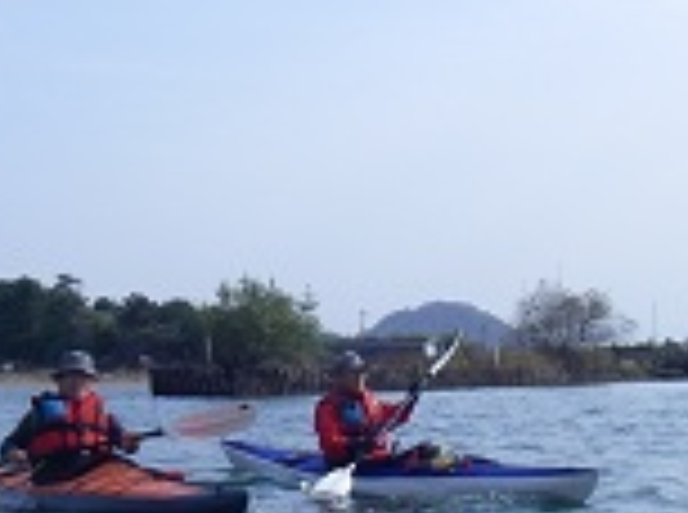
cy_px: 328
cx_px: 288
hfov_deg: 22.5
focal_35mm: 87
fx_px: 1725
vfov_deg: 16.9
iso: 64
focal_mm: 6.3
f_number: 6.6
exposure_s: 1/250
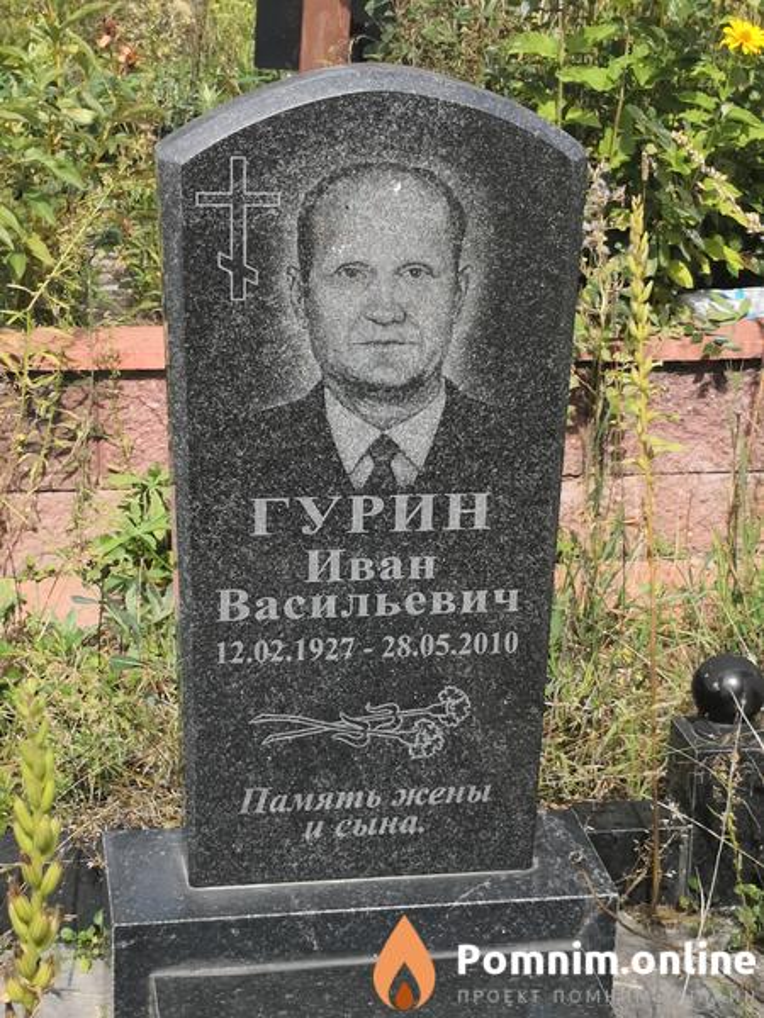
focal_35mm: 71
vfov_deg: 27.4
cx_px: 382
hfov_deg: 20.7
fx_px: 2089
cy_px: 509
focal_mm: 3.95
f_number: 1.6
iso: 50
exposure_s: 1/1515
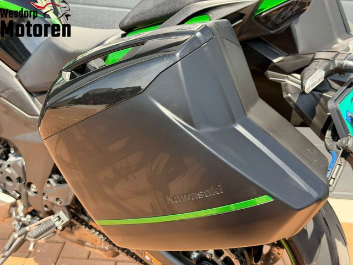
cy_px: 132
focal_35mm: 48
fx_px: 489
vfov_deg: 30.3
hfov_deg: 39.7
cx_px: 176
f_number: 1.78
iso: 100
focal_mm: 6.76
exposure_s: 1/786
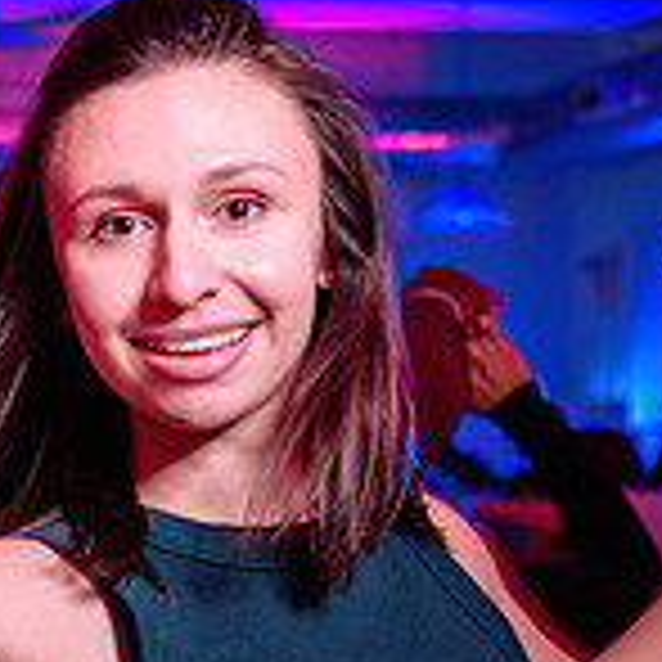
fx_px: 2899
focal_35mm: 134
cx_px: -522
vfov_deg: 12.9
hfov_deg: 12.0
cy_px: 583
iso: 800
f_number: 3.5
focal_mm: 40
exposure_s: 1/60
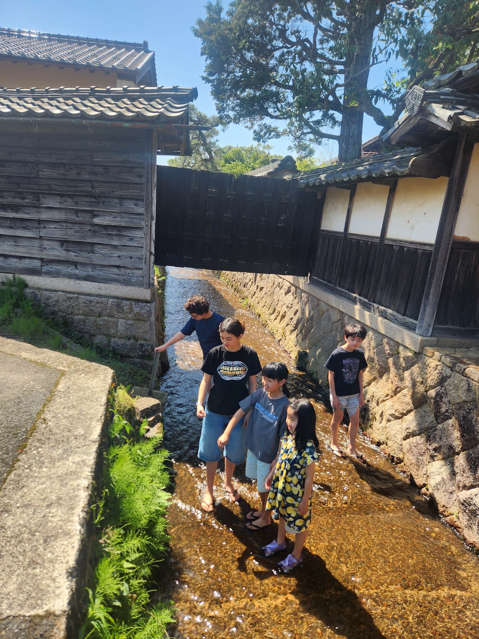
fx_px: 424
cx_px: 240
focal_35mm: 23
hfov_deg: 58.9
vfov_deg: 73.9
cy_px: 320
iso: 20
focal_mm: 5.4
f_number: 1.8
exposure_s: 1/645
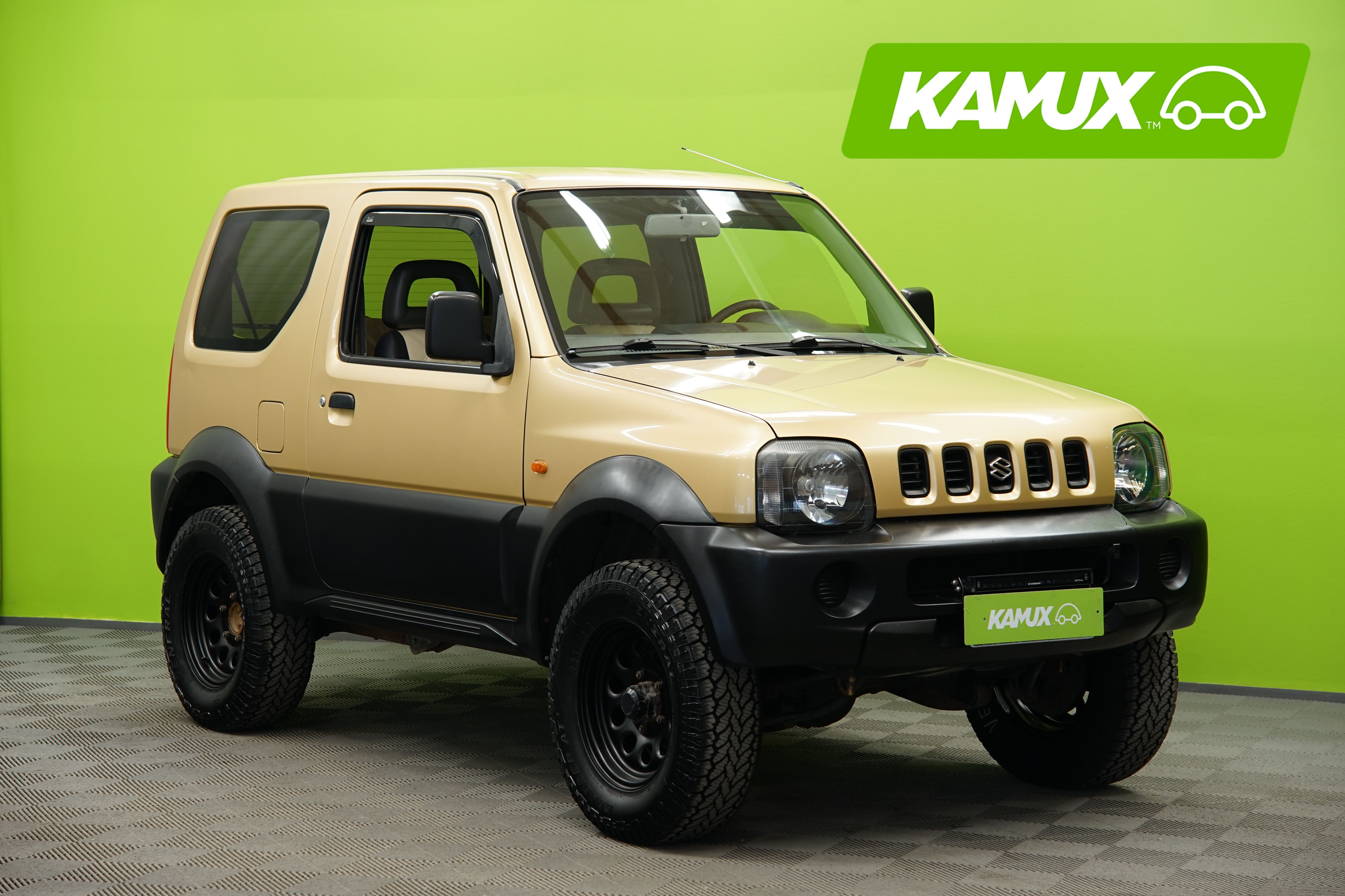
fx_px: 2802
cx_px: 672
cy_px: 448
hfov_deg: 27.0
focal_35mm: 75
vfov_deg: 18.2
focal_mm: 75
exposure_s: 1/15
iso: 500
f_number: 5.6
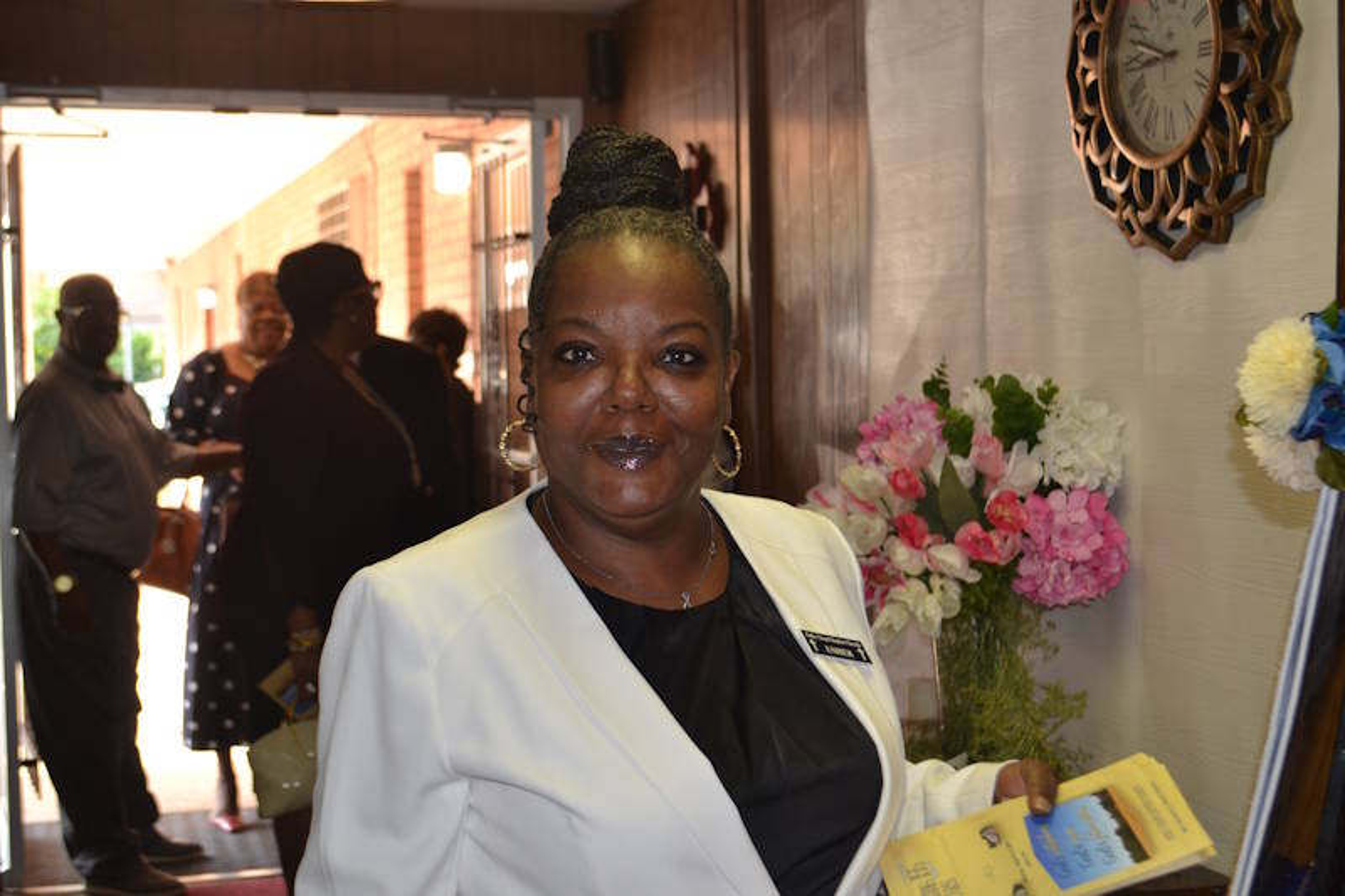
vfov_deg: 25.7
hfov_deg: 37.9
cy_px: 448
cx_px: 672
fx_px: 1961
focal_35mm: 52
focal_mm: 35
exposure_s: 1/60
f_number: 5
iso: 450
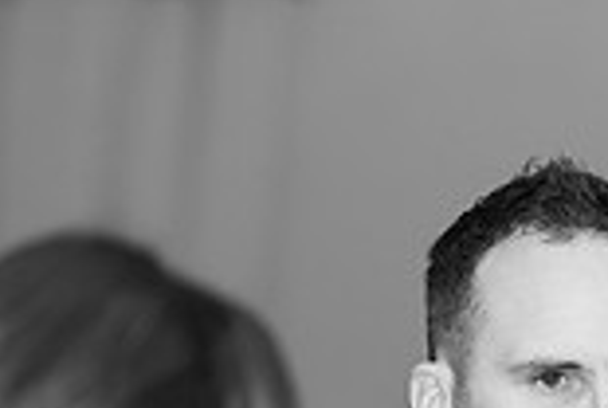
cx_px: 726
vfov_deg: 2.2
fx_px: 10745
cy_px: 665
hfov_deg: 3.2
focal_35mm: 635
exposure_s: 1/160
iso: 200
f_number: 2.8
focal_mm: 170
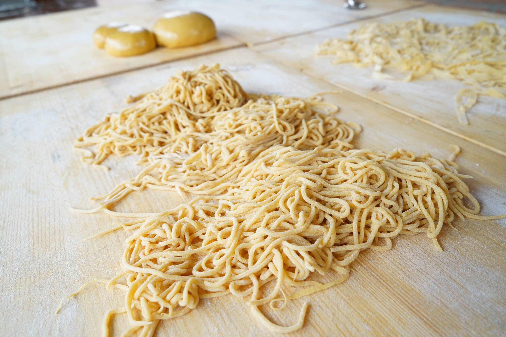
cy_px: 168
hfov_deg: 67.4
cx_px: 253
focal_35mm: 27
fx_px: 379
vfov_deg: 47.9
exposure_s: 1/50
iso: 1000
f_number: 8
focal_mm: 27
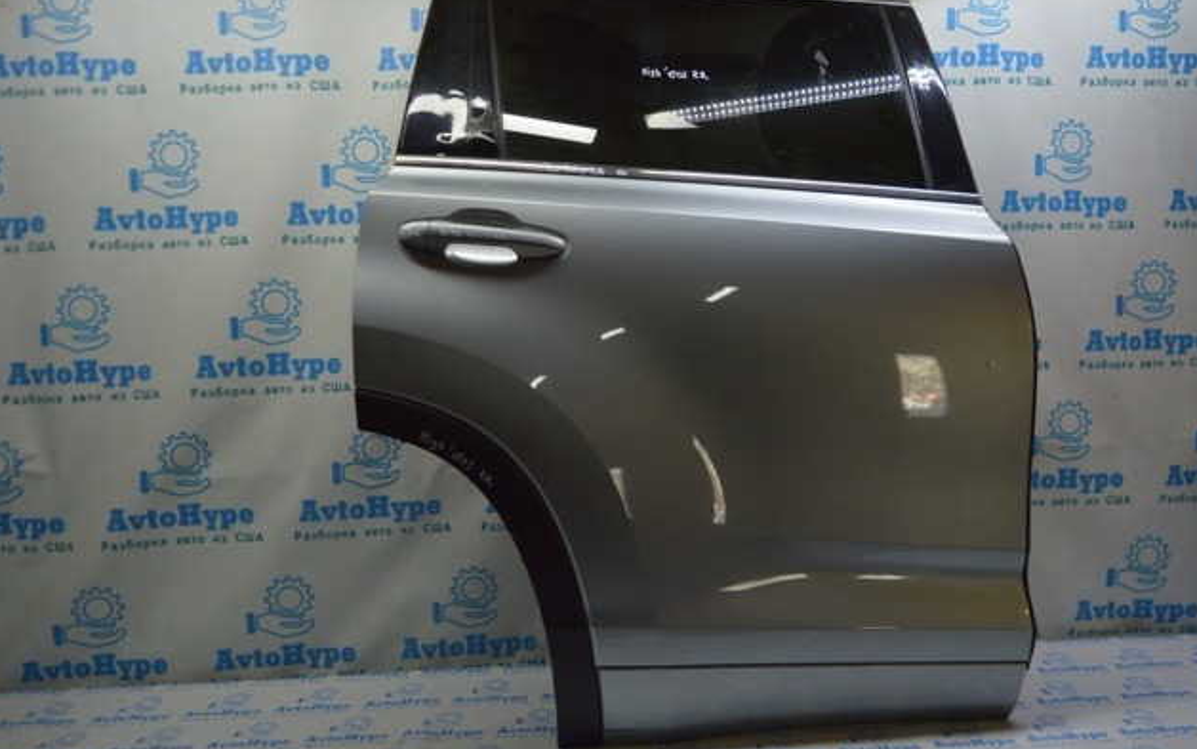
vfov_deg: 44.6
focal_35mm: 28
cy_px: 367
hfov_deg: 66.4
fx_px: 914
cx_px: 604
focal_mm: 18
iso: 400
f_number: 3.5
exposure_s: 1/200
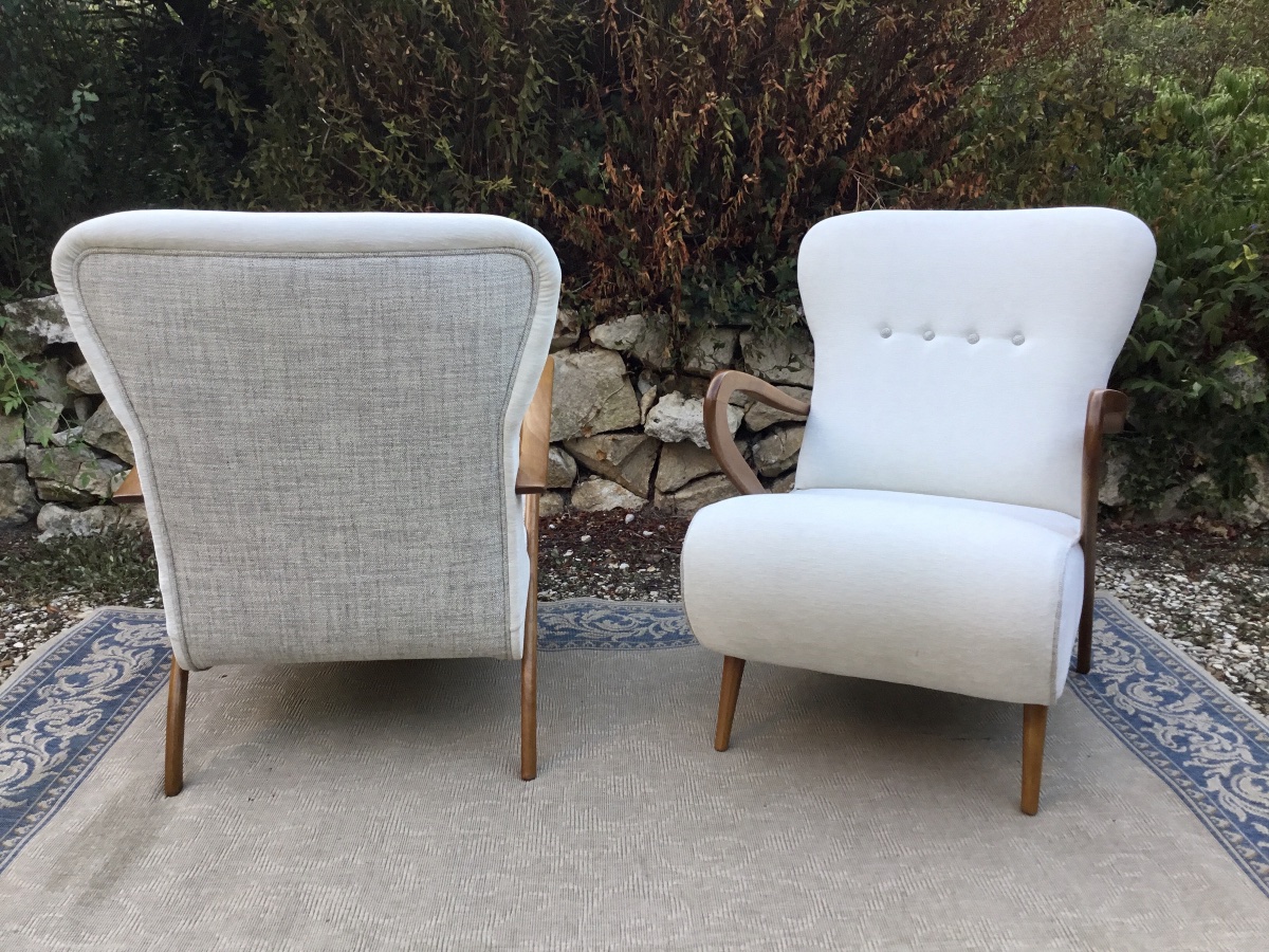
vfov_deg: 45.4
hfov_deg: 58.4
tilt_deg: -10.6
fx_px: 1136
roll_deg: -0.5
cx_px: 634
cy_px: 476
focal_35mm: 31
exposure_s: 1/100
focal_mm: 3.3
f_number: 2.4
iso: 50
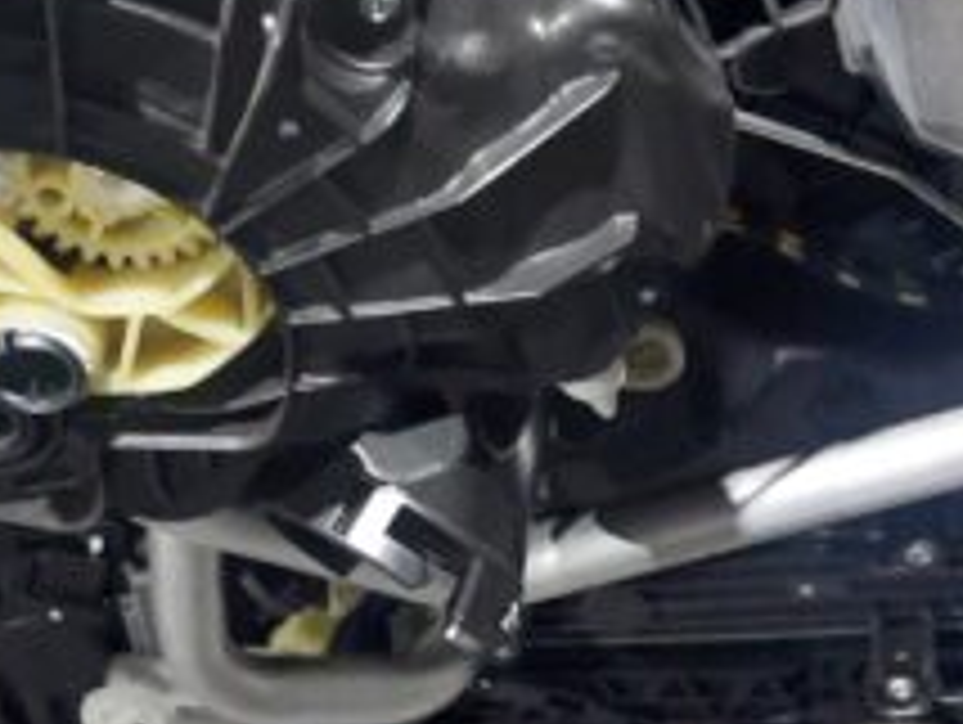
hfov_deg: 27.7
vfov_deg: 21.0
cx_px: 446
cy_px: 297
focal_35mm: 70
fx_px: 1950
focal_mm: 5.23
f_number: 1.8
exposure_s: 1/25
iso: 400
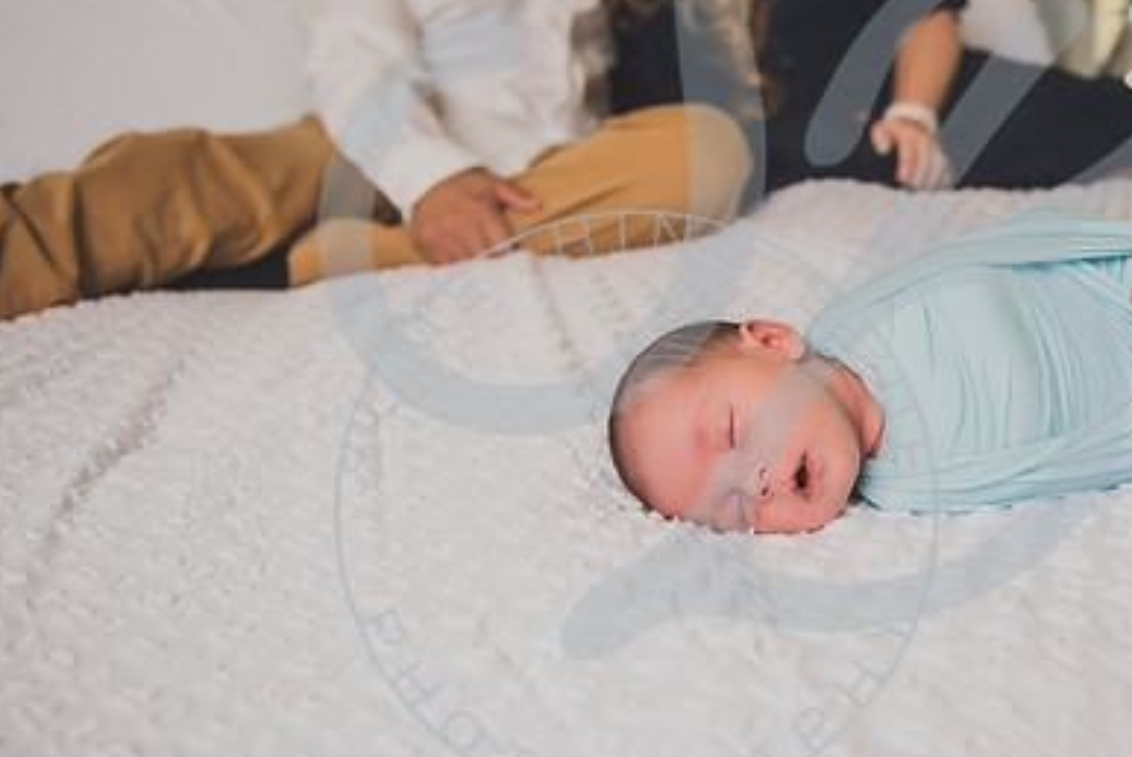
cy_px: 265
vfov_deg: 32.5
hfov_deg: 46.3
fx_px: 1290
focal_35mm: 41
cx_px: 788
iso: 200
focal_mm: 27
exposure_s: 1/125
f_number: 2.8
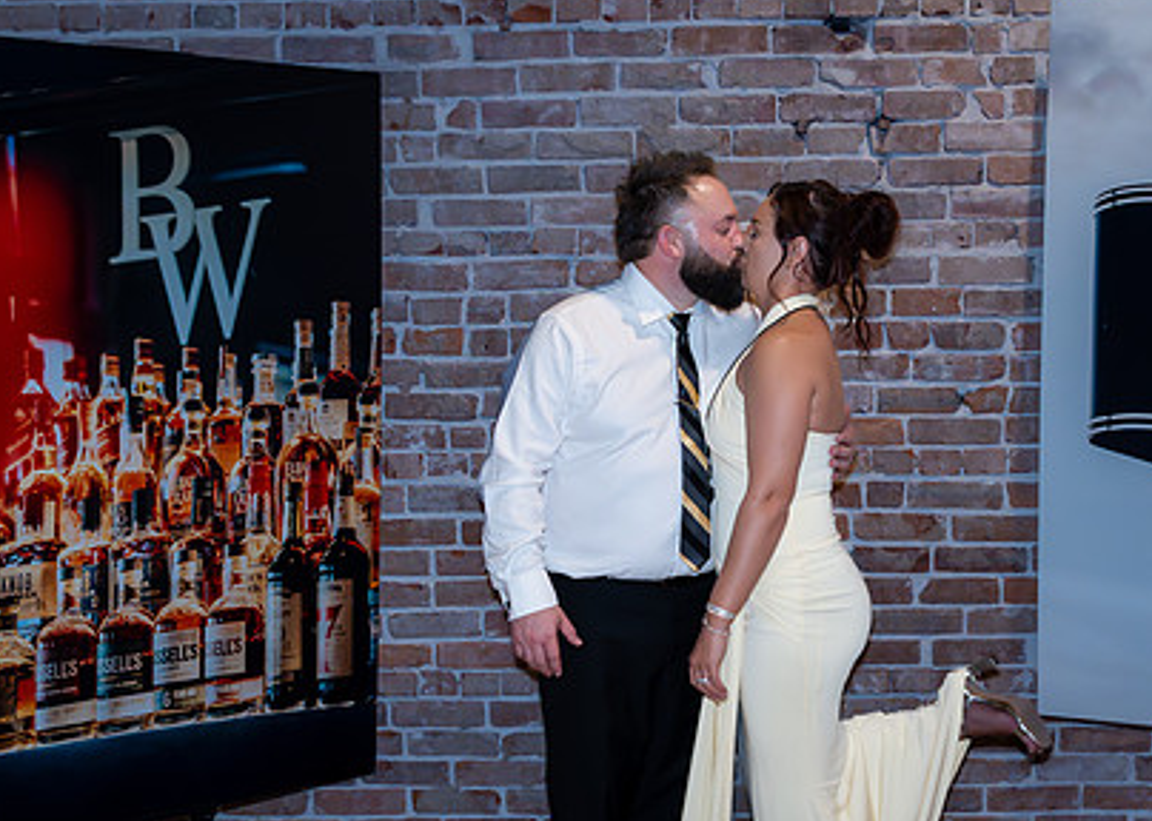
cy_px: 527
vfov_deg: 25.2
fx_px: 1831
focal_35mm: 56
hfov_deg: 34.8
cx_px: 683
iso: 6400
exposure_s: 1/250
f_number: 4
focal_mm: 35
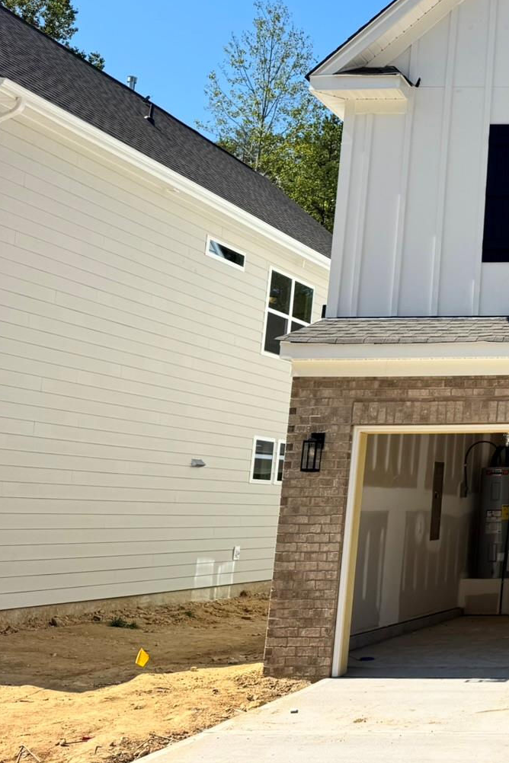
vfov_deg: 38.4
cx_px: 764
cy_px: 249
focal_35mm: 51
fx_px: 1082
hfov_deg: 22.0
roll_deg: +0.1
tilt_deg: +12.7
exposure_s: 1/2833
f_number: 1.78
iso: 80
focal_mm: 6.76
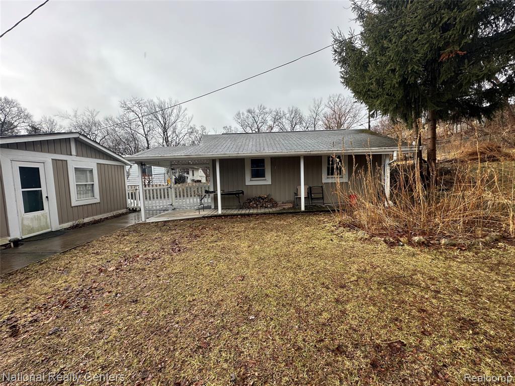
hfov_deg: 102.1
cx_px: 258
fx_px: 208
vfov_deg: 85.7
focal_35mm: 14
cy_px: 193
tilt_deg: -3.7
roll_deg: +1.6
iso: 40
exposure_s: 1/364
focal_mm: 2.22
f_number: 2.2
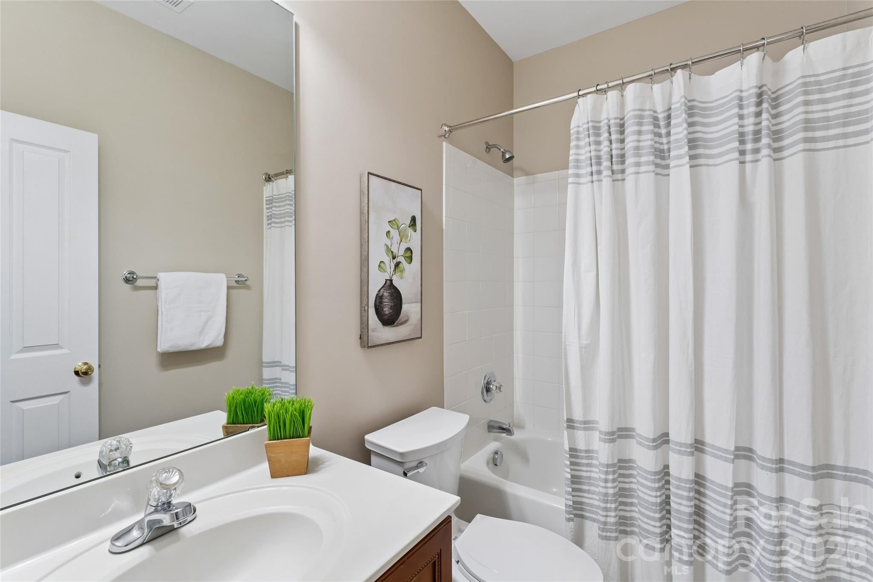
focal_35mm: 16
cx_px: 436
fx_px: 390
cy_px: 291
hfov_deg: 96.4
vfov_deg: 73.4
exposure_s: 1/5
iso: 400
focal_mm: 16.1
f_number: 13
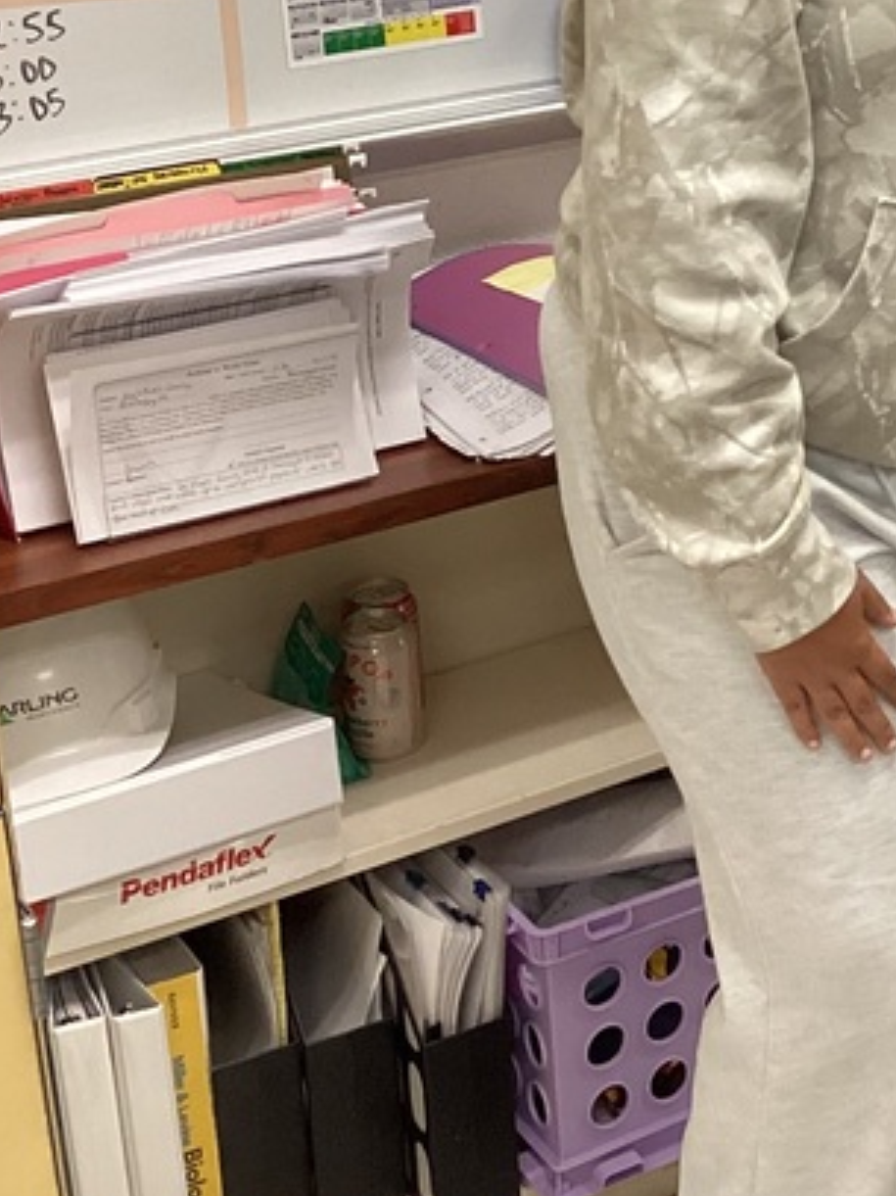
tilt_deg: -16.2
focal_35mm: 78
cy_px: 206
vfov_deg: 24.5
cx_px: 1102
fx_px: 2693
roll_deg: +0.9
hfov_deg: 17.9
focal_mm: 3.3
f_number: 2.4
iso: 160
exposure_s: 1/50
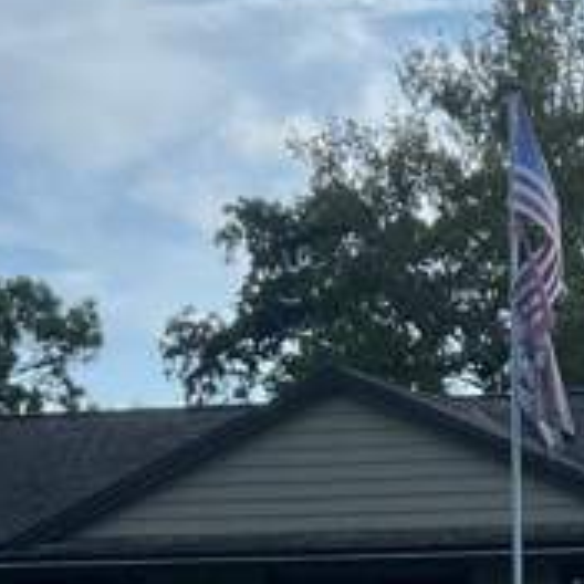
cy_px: 929
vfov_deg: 11.9
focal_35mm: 139
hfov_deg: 12.3
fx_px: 2653
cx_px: 703
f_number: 1.5
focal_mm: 5.7
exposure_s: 1/5076
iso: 50
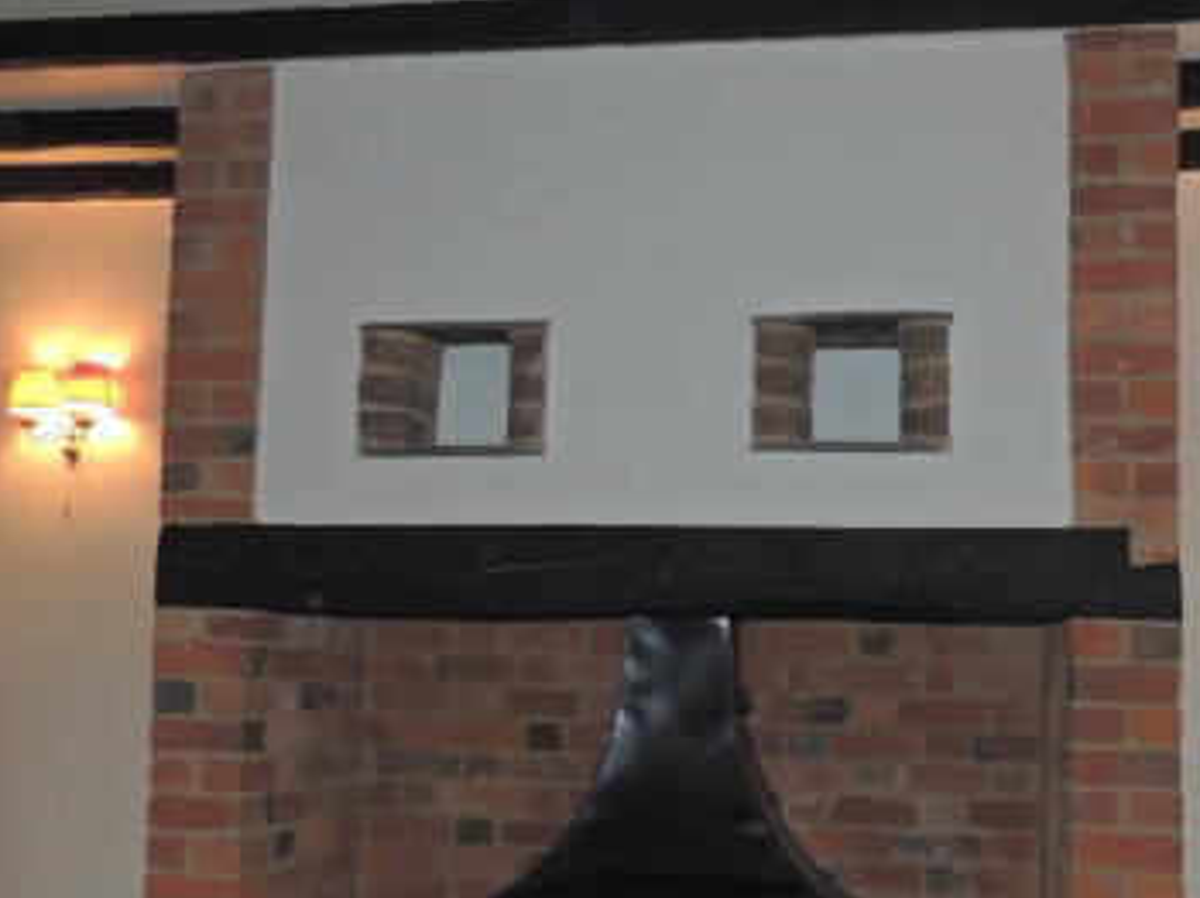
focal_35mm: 40
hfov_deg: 46.4
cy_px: 581
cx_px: 746
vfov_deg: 35.6
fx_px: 1386
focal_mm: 4.3
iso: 200
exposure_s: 1/30
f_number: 3
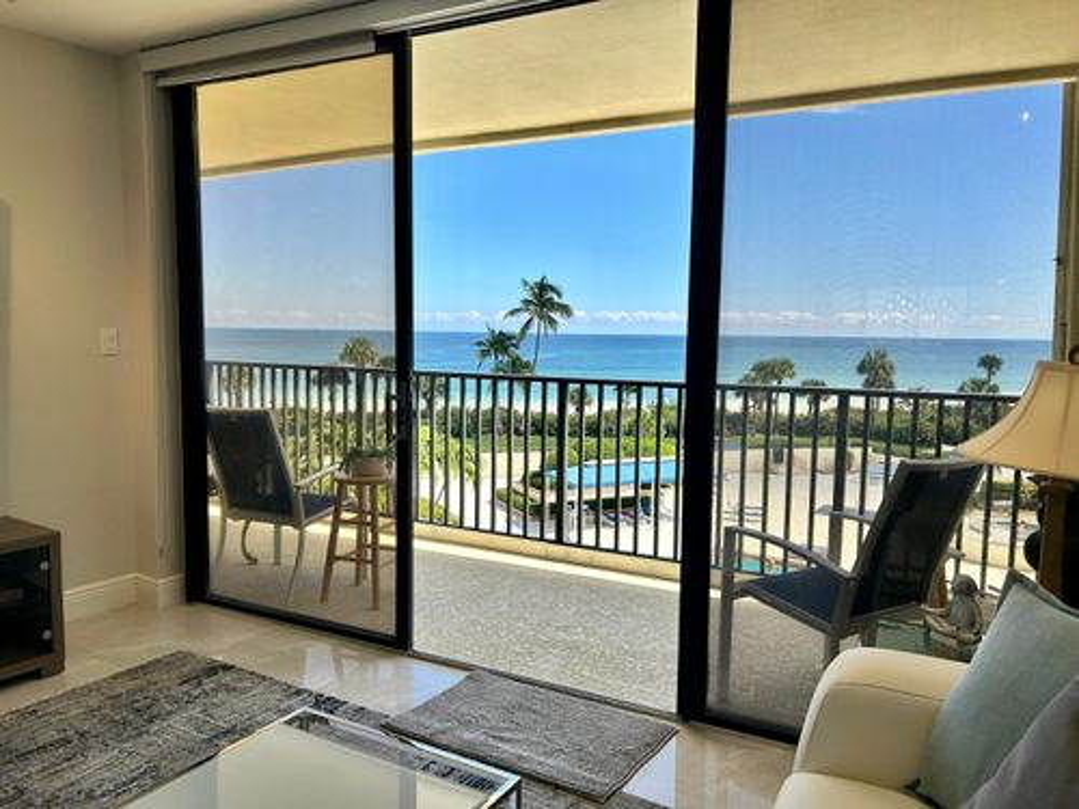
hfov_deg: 67.3
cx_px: 540
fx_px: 810
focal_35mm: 26
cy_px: 404
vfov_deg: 53.1
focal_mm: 5.7
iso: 50
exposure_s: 1/2008
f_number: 1.5
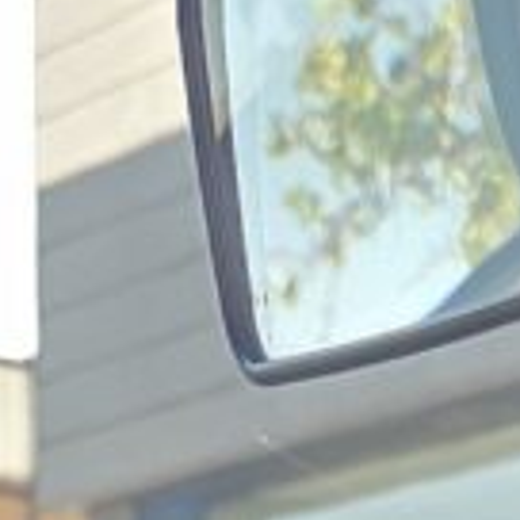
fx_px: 3569
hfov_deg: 8.3
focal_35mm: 210
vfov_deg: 5.8
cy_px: 2638
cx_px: 103
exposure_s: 1/180
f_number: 1.7
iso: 125
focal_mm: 6.3
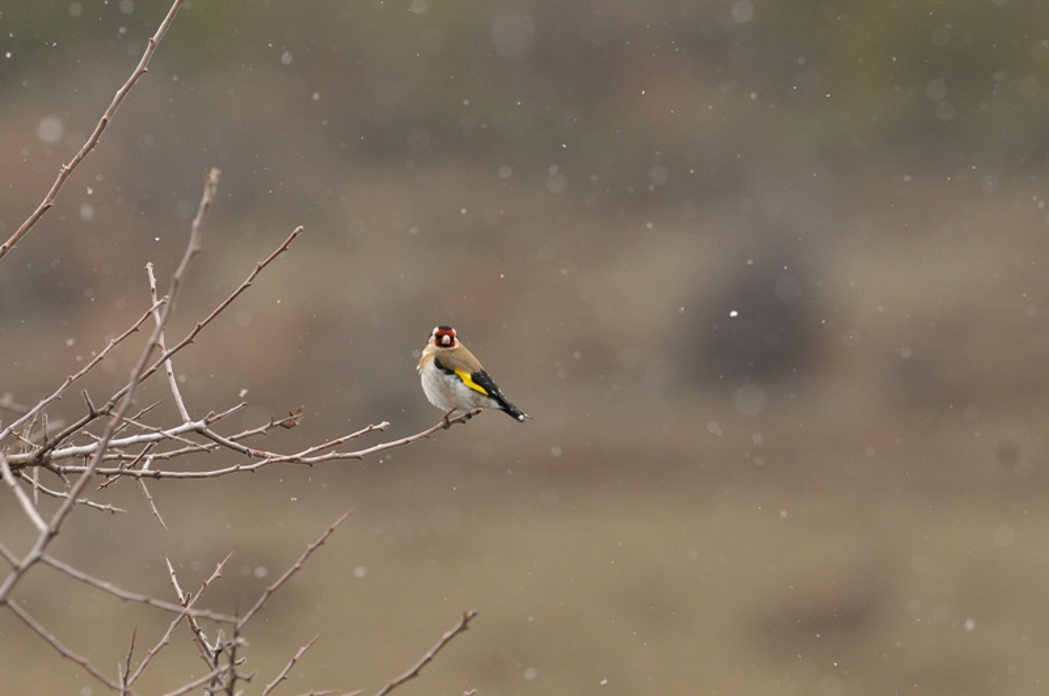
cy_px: 348
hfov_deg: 4.6
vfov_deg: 3.0
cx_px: 524
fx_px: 13094
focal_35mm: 450
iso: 720
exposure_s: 1/1600
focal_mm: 300
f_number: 5.6
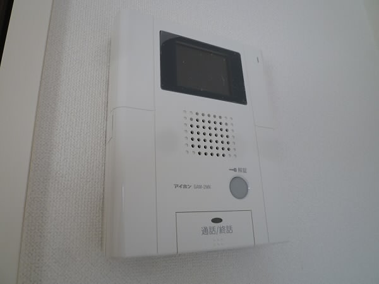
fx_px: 274
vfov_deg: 54.9
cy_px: 142
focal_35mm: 25
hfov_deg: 69.4
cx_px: 190
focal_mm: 4.5
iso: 100
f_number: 2.8
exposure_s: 1/30
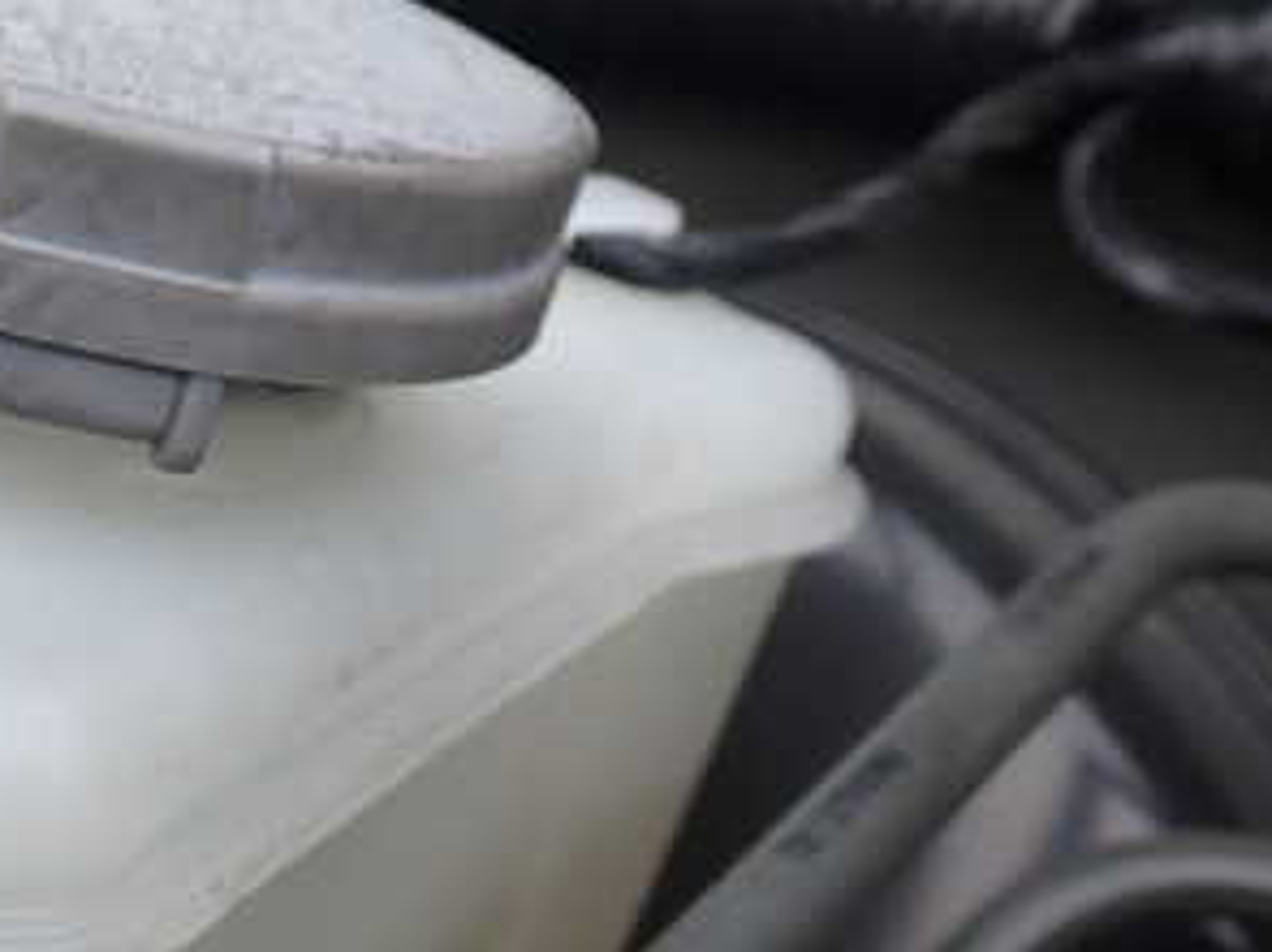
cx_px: 0
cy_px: 685
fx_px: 2241
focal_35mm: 61
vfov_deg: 23.8
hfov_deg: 29.6
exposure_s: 1/200
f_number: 3.2
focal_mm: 5.4
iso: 100
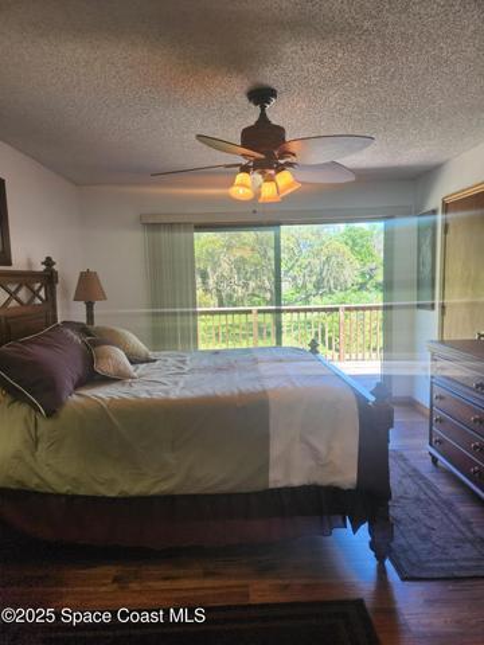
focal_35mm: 23
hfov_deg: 58.9
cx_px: 242
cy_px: 322
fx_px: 429
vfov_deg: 73.9
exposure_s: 1/120
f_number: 1.8
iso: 50
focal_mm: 5.4
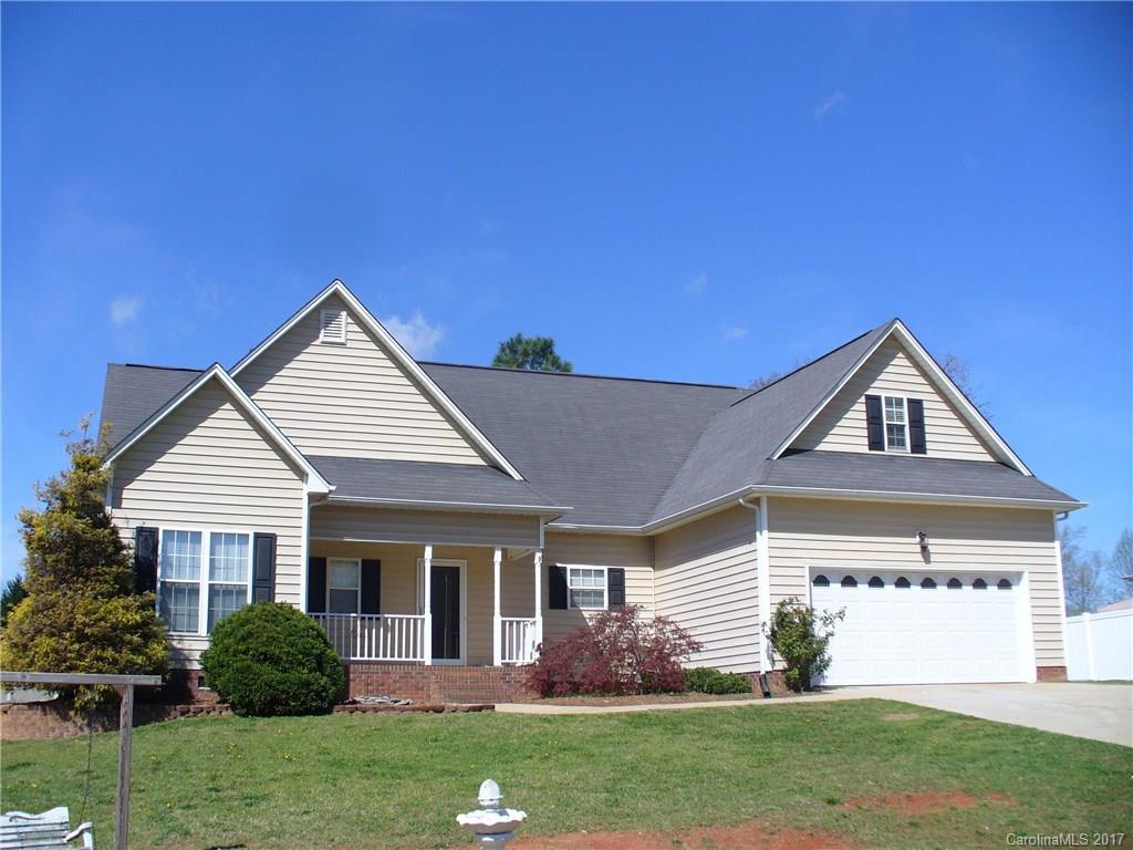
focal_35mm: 37
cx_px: 566
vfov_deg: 38.7
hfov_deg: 50.1
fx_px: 1211
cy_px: 425
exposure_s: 1/400
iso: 80
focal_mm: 6.1
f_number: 5.6
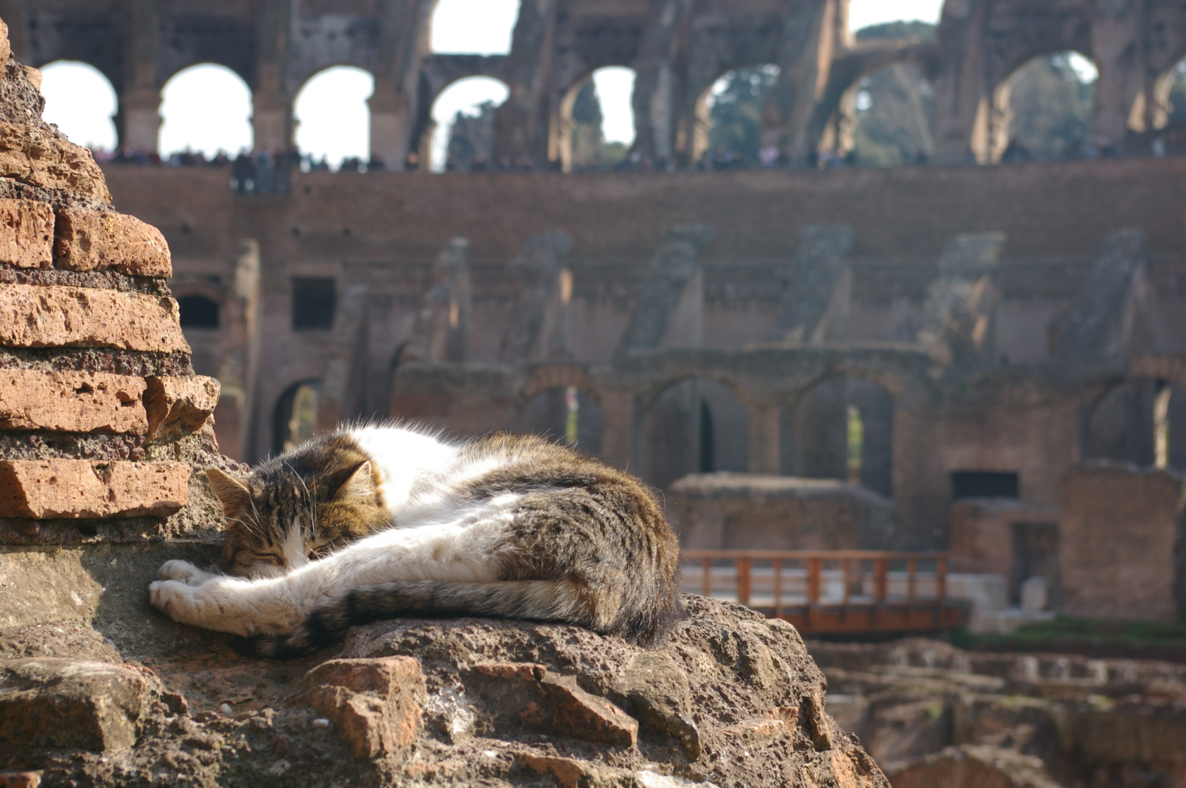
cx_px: 593
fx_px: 2715
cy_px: 394
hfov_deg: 24.6
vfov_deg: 16.5
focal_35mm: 82
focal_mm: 55
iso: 200
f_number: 8
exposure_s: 1/125
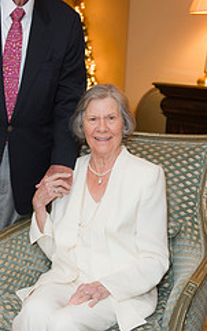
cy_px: 198
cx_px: 39
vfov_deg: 27.1
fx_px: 685
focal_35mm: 76
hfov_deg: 17.0
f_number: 2.8
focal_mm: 40
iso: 1250
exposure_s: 1/200
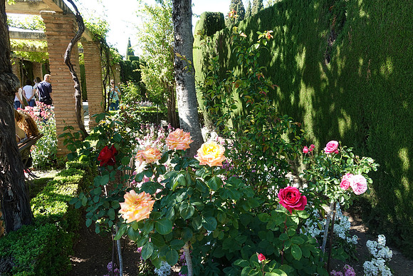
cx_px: 206
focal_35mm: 24
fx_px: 275
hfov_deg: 73.7
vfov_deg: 53.2
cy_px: 138
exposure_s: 1/80
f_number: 5.6
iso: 125
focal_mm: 8.8
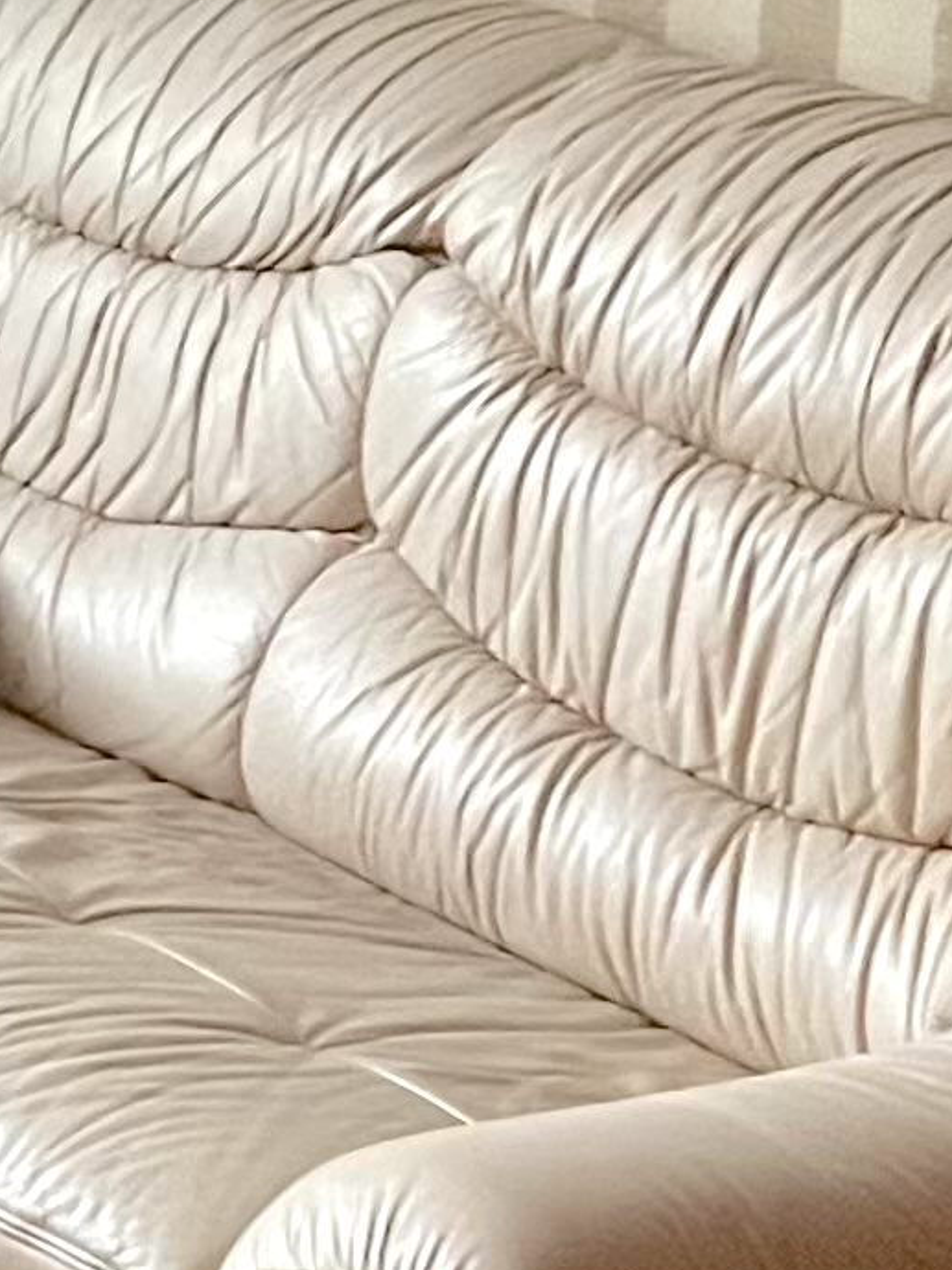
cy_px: -59
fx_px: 5577
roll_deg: +1.5
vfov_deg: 12.8
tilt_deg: -8.3
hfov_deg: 9.1
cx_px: -1085
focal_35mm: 152
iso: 400
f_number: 1.6
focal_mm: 5.1
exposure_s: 1/33
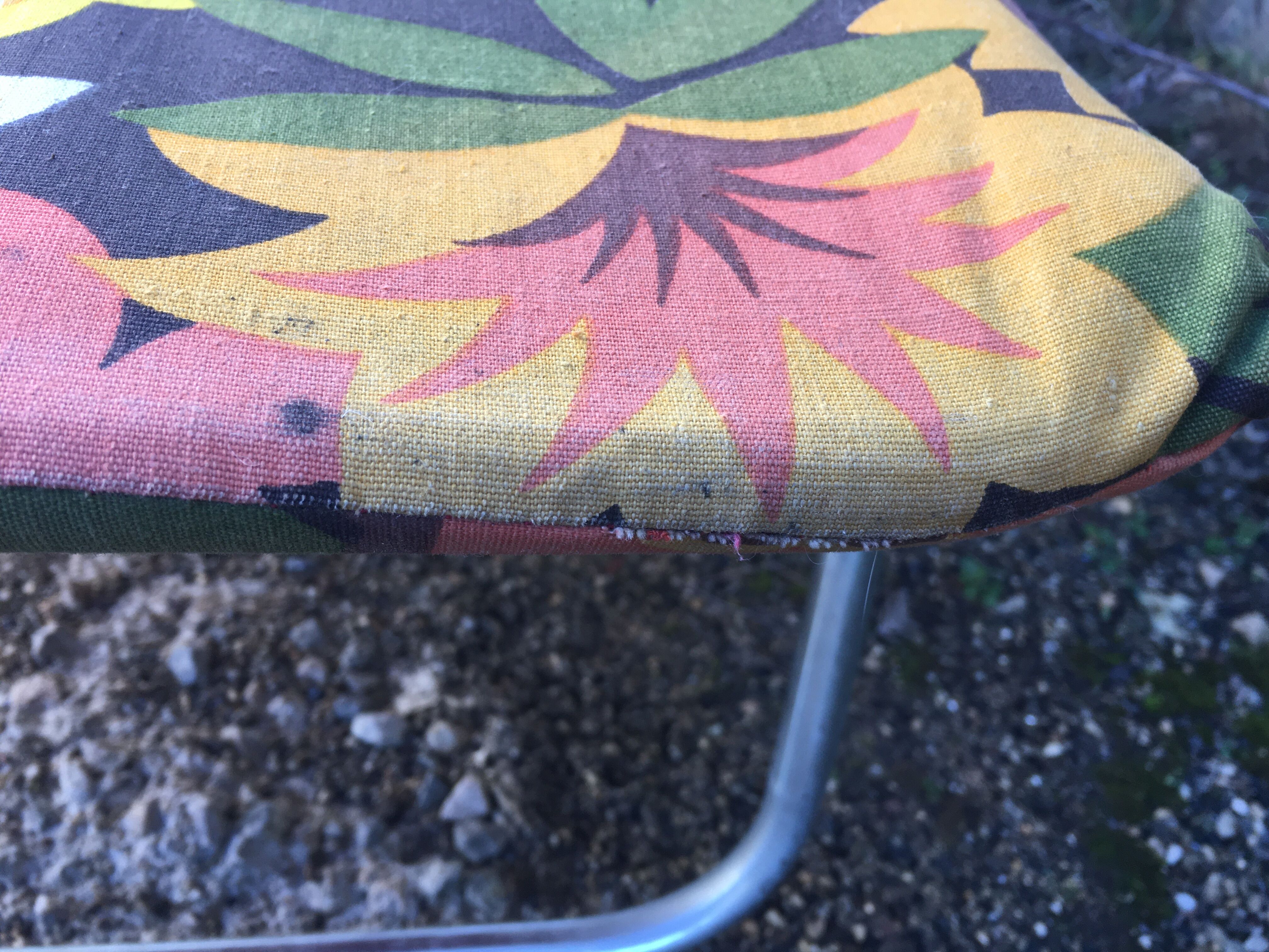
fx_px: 1063
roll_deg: -8.6
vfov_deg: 48.2
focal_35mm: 29
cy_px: 476
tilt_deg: -41.6
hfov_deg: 61.7
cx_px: 634
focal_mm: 4.15
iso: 40
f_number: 2.2
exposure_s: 1/100
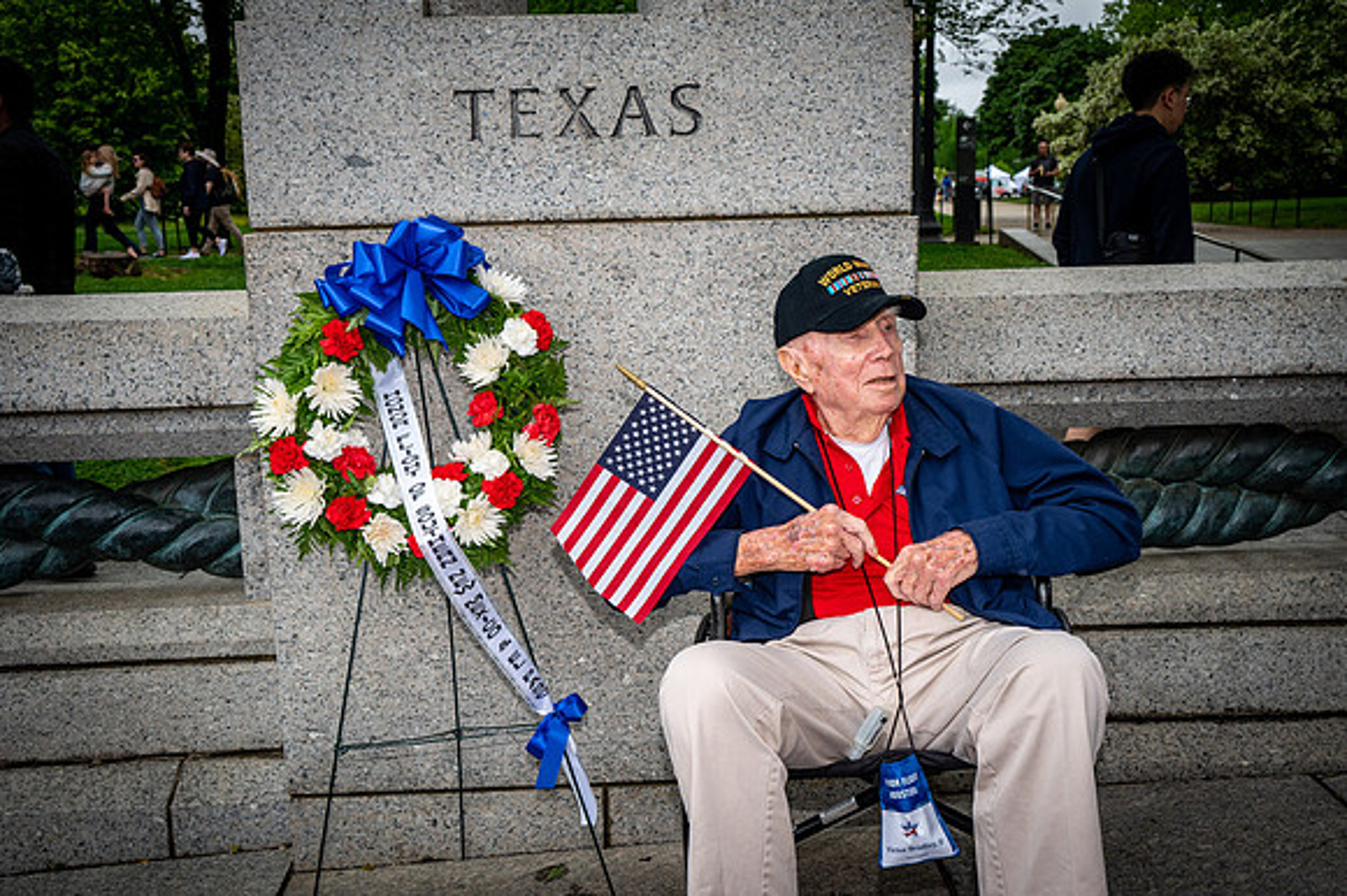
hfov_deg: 56.5
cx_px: 674
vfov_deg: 39.4
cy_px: 448
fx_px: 1253
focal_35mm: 34
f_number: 8
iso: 1100
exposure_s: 1/640
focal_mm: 33.5
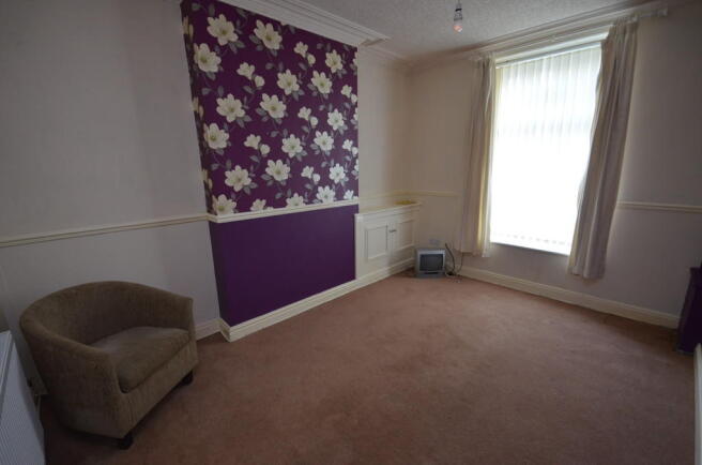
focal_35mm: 15
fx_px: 292
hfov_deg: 100.5
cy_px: 232
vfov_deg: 77.0
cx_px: 351
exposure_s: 1/50
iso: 800
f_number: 4
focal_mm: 10
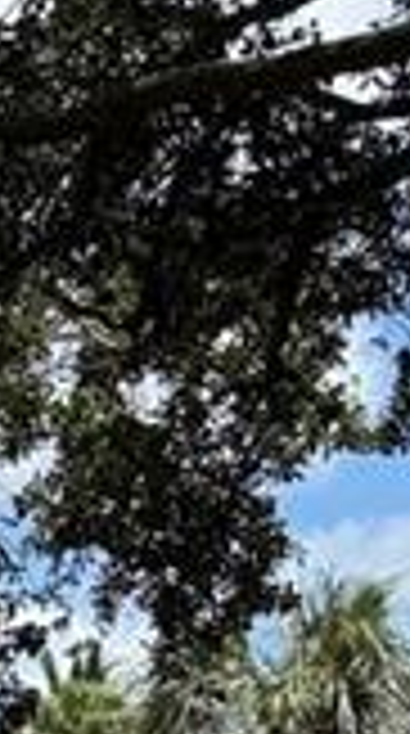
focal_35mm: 193
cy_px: 1058
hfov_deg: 5.5
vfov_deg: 10.8
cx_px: -1167
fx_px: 3752
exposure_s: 1/4673
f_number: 1.78
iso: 80
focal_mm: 6.76
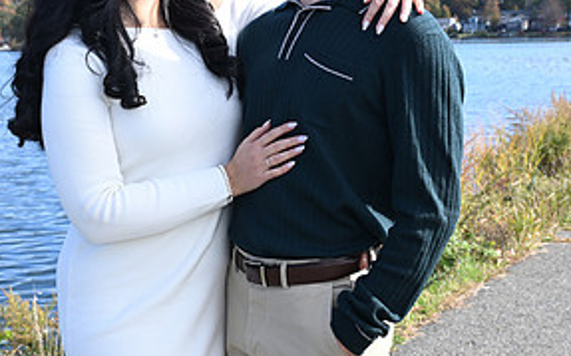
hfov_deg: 28.9
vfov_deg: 18.3
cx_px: 213
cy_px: 116
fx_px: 1105
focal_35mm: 71
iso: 100
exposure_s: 1/100
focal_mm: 34.5
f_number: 8
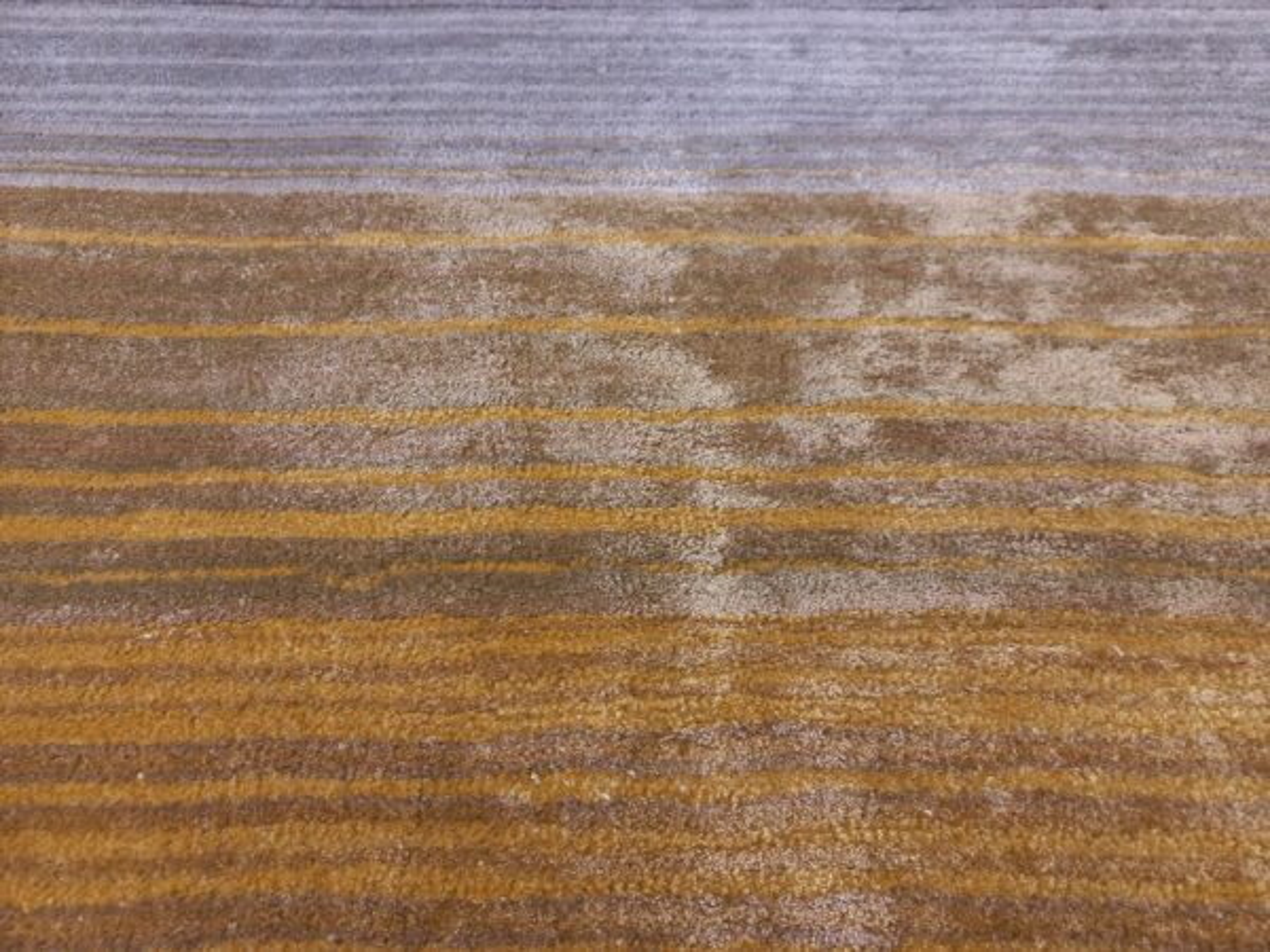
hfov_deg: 69.4
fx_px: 917
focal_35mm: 25
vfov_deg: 54.9
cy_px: 476
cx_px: 635
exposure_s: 1/33.3
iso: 200
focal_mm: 4.6
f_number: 1.8
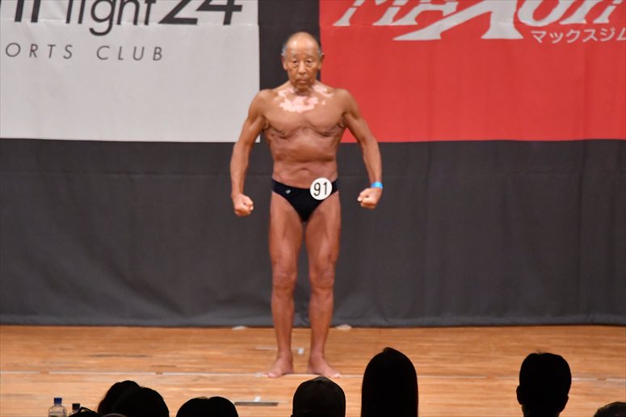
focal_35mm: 300
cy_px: 208
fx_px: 5214
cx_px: 313
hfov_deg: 6.9
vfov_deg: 4.6
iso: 8000
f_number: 5.6
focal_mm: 200
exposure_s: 1/400
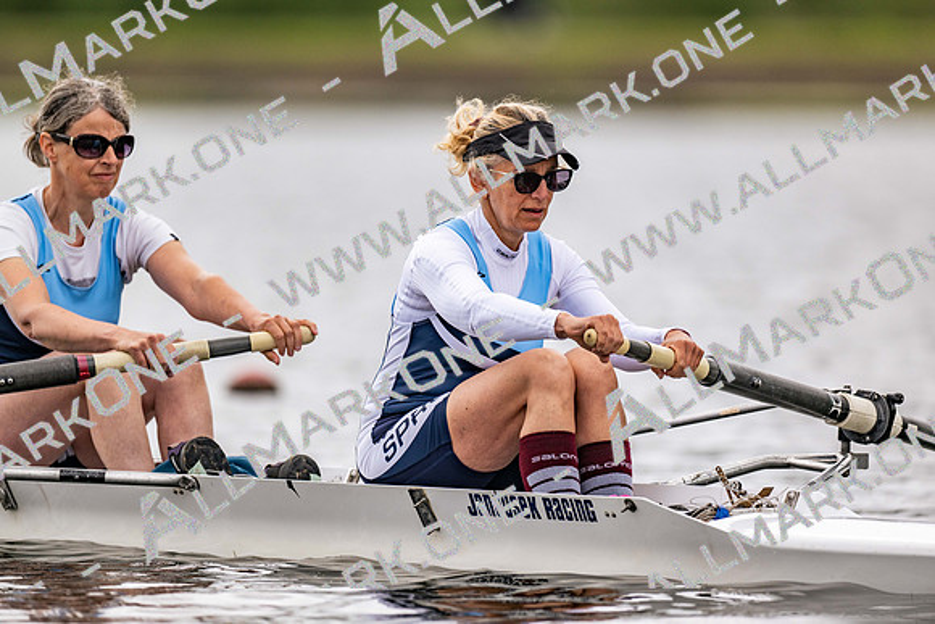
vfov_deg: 2.3
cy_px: 312
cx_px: 468
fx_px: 15594
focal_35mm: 600
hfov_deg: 3.4
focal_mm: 600
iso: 220
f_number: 4
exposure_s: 1/2500
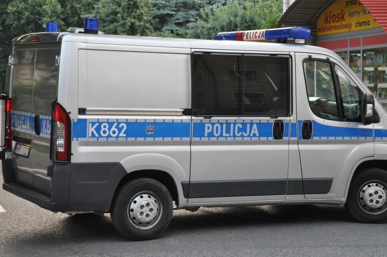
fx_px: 891
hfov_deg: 24.5
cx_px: 186
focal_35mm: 83
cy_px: 128
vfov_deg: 16.4
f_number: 5
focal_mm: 50
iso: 800
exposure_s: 1/50
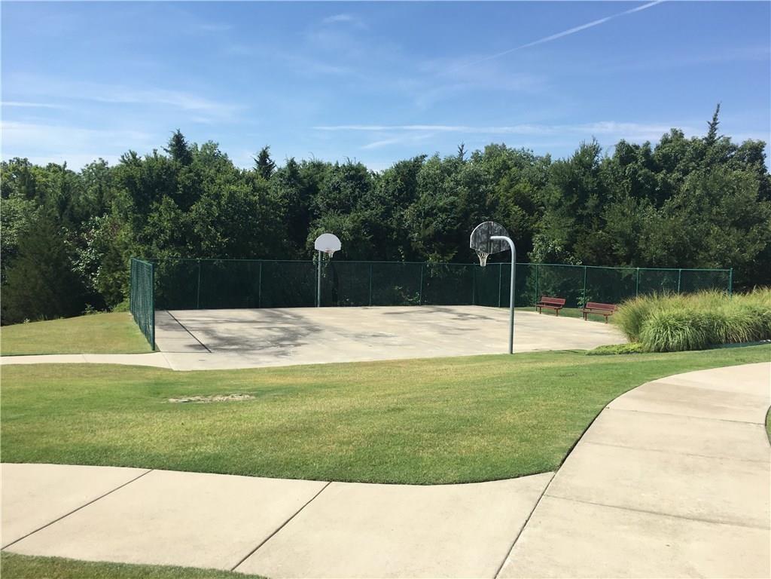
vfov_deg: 48.2
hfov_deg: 61.7
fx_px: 646
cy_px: 290
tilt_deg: -3.3
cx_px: 386
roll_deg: -1.3
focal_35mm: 29
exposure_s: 1/1508
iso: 25
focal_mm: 4.15
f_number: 2.2
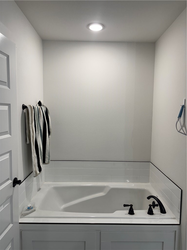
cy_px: 125
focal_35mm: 26
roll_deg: -1.6
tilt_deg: -5.4
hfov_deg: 53.1
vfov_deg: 67.3
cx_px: 94
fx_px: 187
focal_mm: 5.96
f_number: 1.6
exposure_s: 1/120
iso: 64
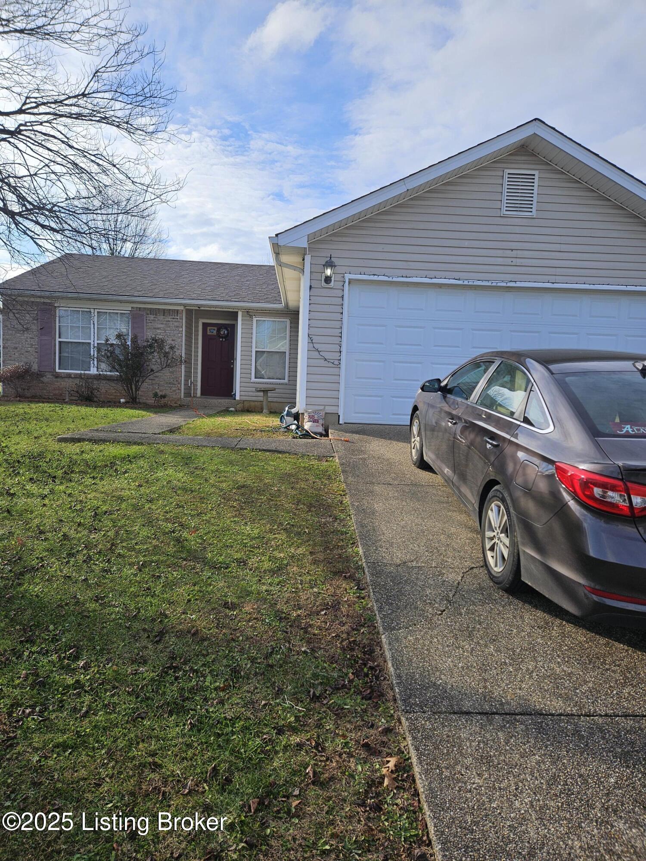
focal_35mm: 23
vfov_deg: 73.9
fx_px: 572
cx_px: 323
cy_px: 430
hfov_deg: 58.9
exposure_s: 1/1571
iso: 25
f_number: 1.8
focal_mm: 5.4
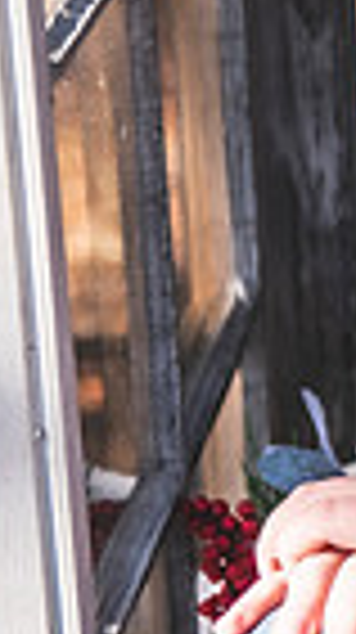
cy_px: 52
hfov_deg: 3.8
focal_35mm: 303
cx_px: 1274
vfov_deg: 7.1
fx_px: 5100
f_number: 2.8
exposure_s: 1/500
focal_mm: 70
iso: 100
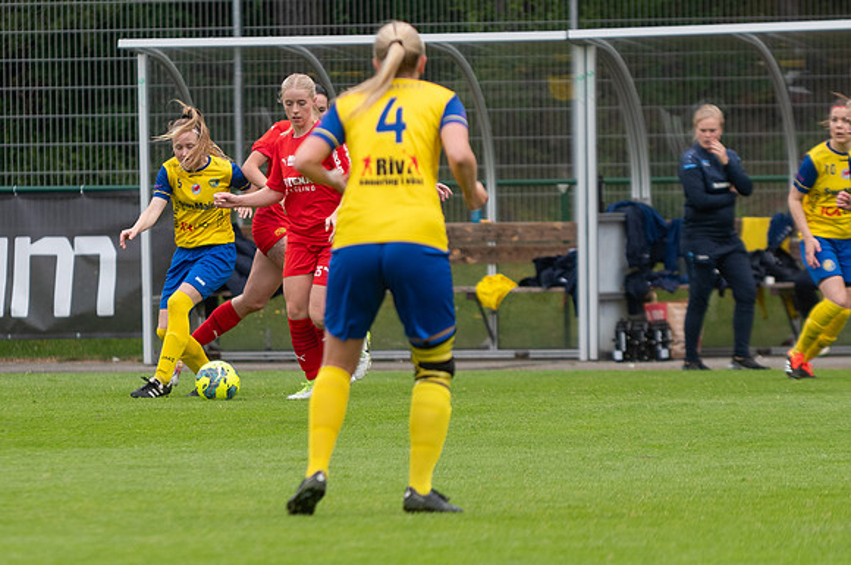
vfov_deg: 2.5
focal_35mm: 544
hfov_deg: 3.8
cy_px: 215
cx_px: 273
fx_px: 12847
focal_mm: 200
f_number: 3.2
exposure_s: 1/1250
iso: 320
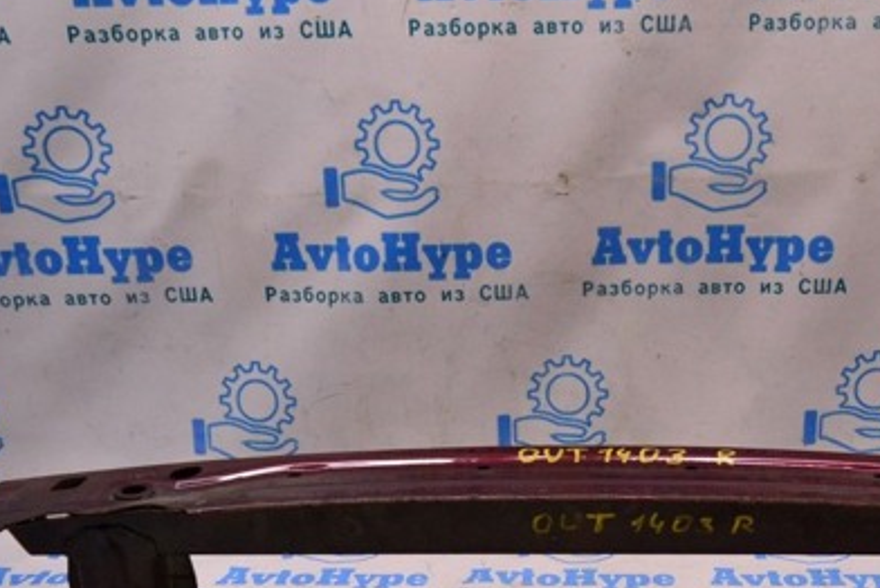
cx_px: 586
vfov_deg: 30.4
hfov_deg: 43.8
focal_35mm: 44
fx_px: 1076
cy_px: 369
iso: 1600
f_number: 4
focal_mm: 18
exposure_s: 1/400
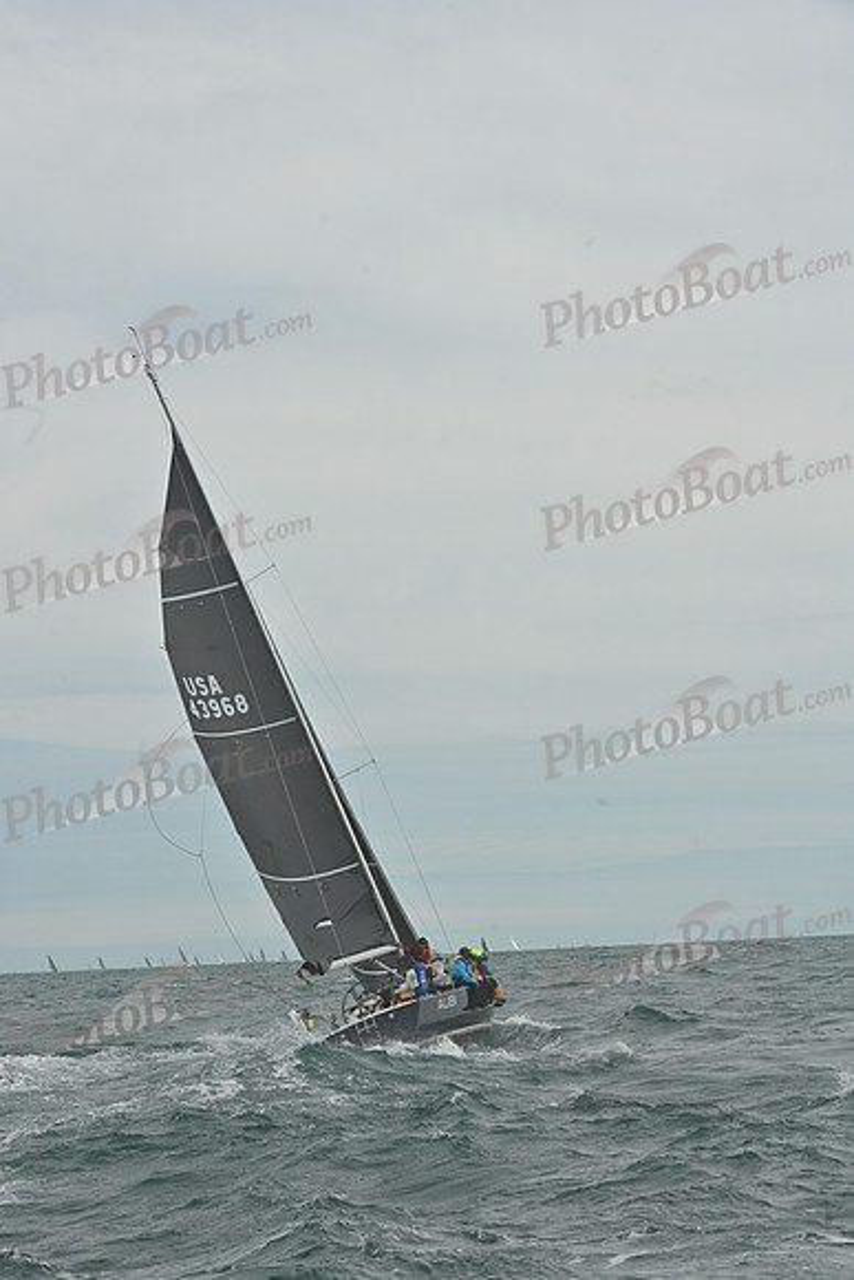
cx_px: 427
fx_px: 2489
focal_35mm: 70
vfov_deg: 28.8
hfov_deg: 19.5
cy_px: 640
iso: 320
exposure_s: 1/1250
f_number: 13
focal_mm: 70
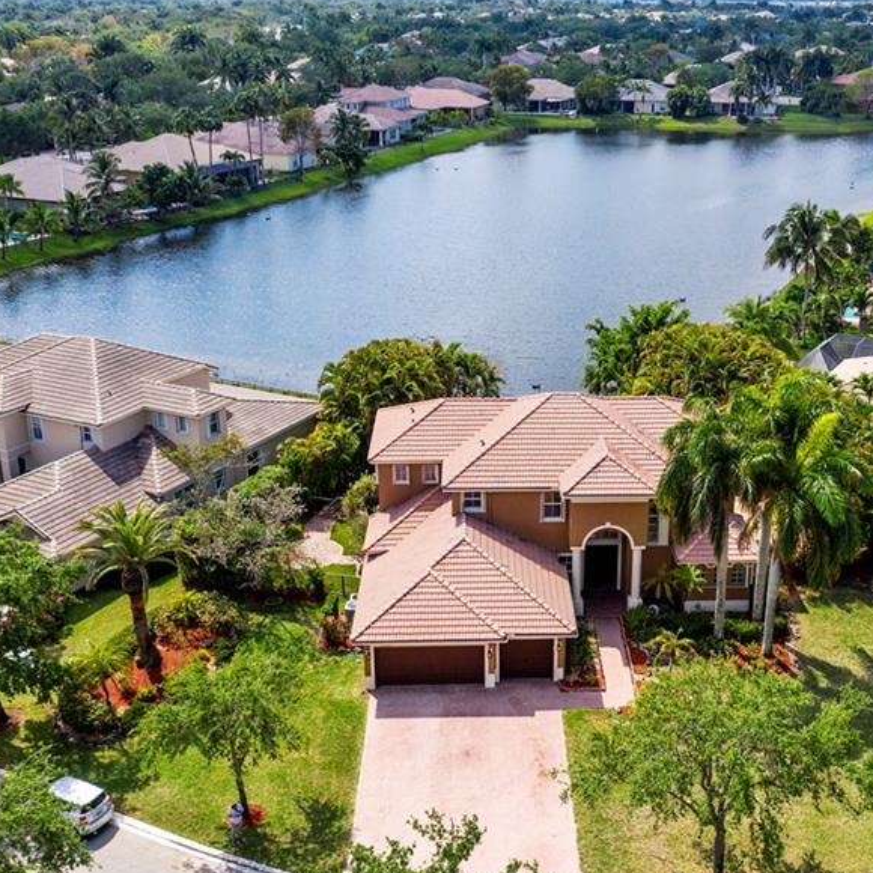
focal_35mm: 42
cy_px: 433
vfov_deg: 40.0
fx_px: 1198
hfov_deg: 39.9
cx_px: 522
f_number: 3.2
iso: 100
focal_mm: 10.26
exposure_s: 1/2500
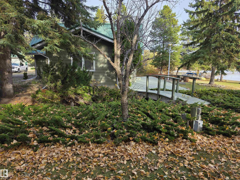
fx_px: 159
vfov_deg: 58.9
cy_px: 90
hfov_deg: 73.9
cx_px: 120
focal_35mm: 23
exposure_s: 1/359
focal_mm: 6.3
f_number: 1.7
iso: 32
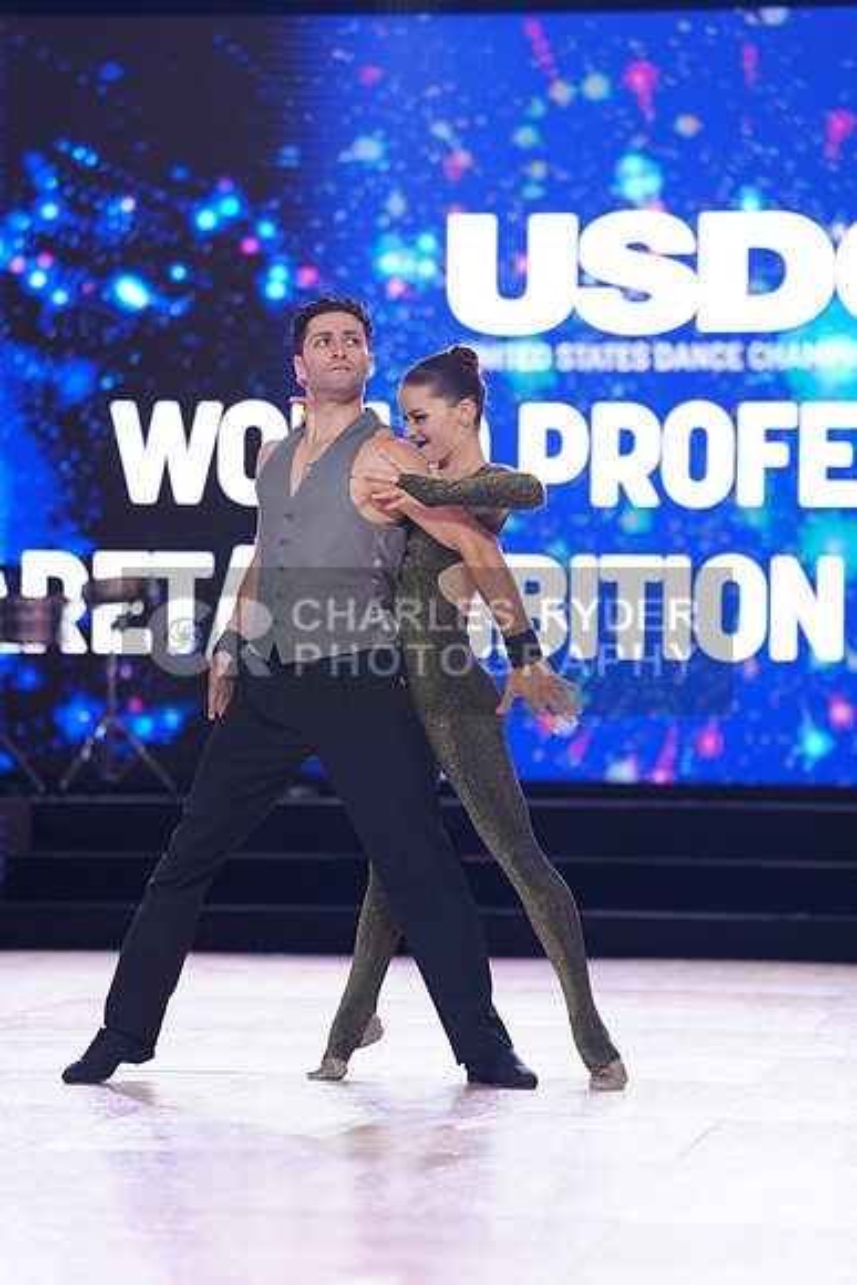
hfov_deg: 10.8
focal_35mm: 127
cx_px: 428
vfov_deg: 16.1
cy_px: 642
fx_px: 4532
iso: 2000
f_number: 2.8
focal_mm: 127
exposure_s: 1/400
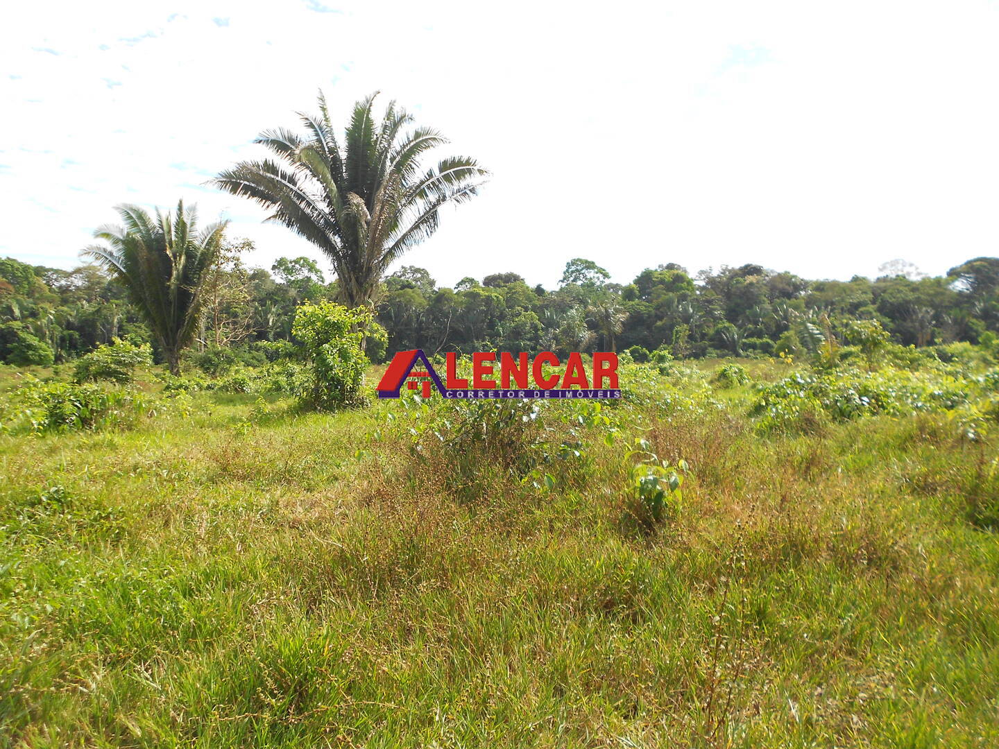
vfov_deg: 53.1
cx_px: 500
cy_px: 374
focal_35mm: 26
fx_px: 750
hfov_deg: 67.3
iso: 80
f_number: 3.2
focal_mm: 4.6
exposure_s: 1/400
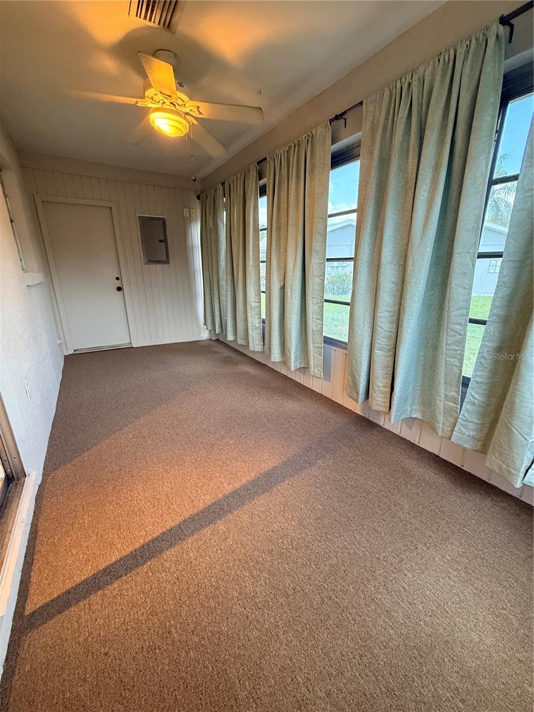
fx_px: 288
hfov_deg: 85.7
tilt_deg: -16.8
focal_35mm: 14
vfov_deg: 102.1
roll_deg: -0.2
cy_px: 356
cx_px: 267
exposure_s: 1/60
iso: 400
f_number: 2.2
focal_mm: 2.22
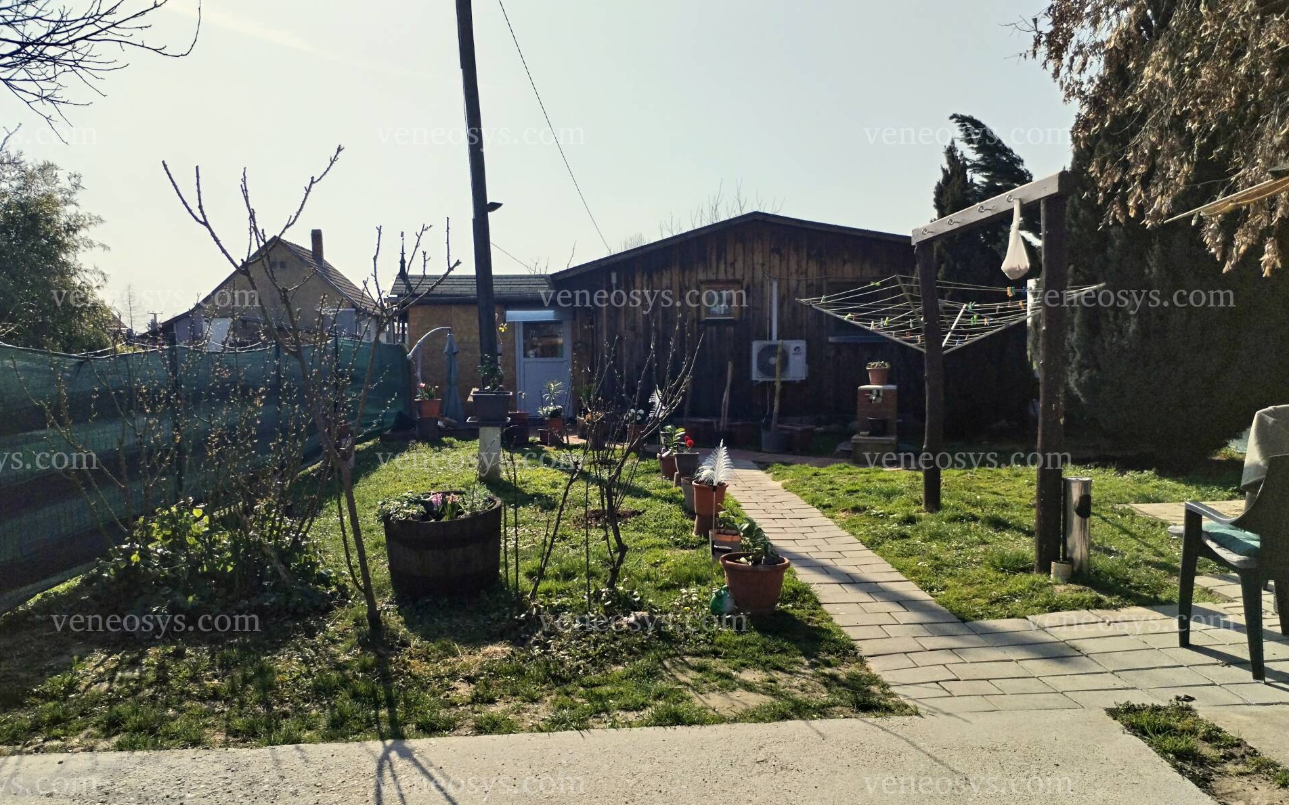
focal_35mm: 31
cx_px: 643
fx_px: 1089
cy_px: 434
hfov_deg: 61.2
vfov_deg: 40.6
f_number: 1.8
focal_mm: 4.75
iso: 100
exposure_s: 1/3553
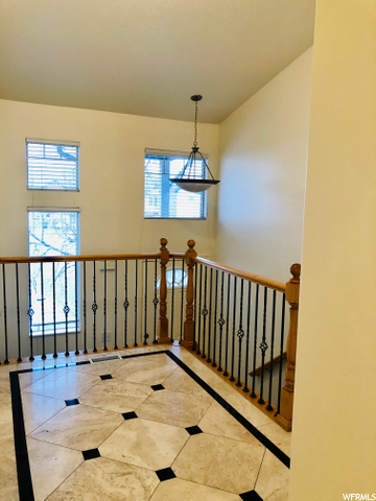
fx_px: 406
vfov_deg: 63.4
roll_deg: -1.7
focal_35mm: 28
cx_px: 188
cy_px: 250
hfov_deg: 49.7
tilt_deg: -6.1
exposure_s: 1/15
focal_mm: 4
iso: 50
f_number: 1.8
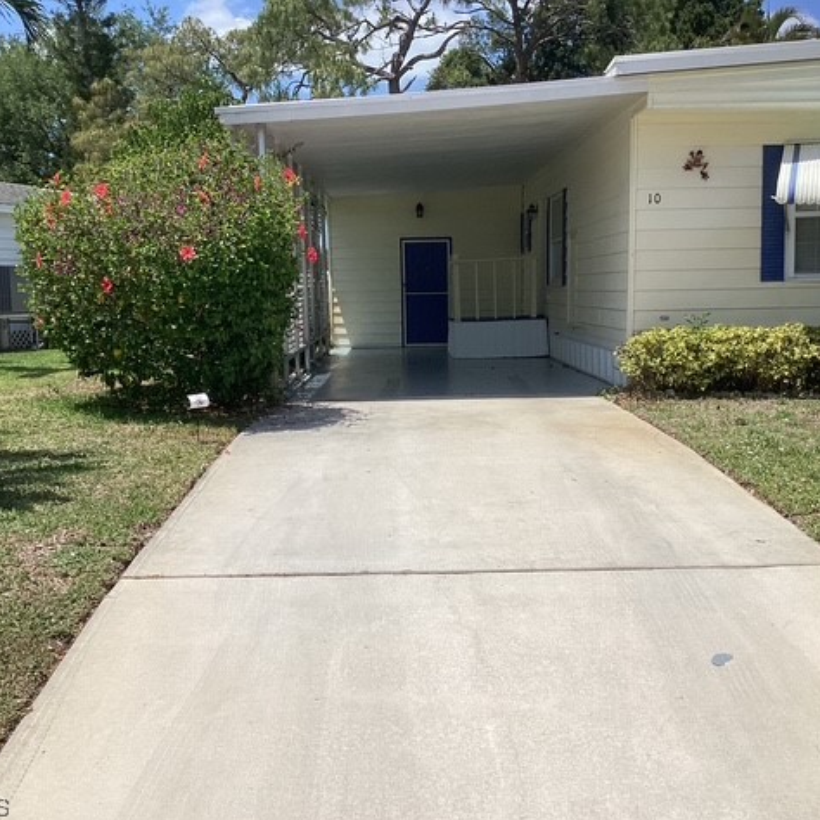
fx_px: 992
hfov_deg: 44.9
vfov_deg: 44.9
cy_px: 413
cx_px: 426
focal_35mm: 37
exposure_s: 1/2551
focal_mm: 3.3
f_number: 2.4
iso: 25
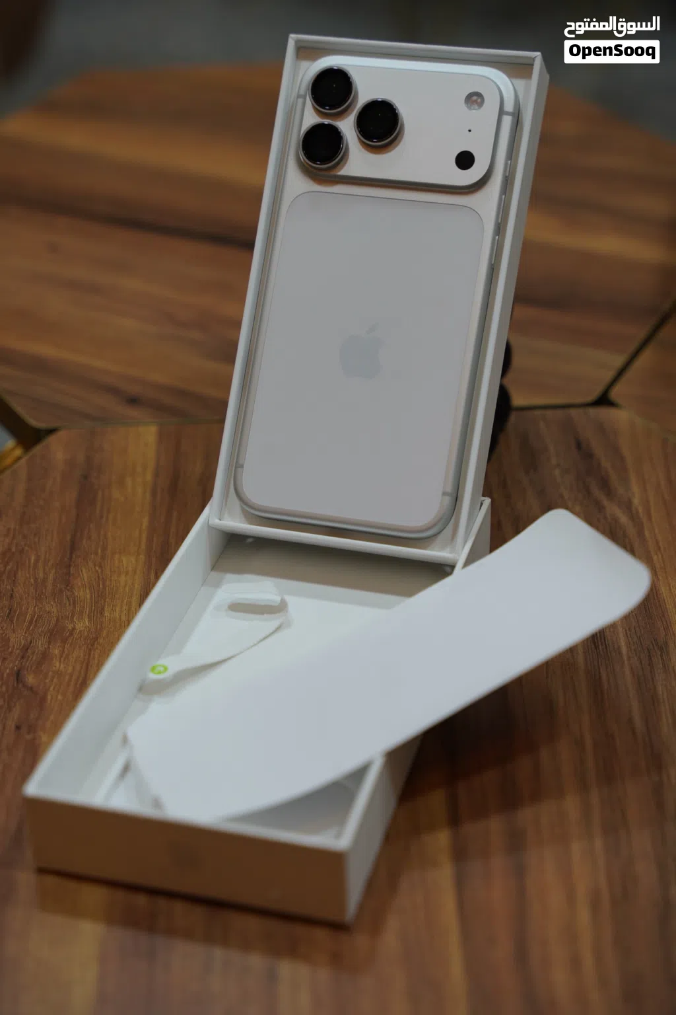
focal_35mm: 70
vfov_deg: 28.8
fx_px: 1972
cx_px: 338
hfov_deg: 19.5
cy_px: 508
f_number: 4
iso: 500
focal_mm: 70
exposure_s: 1/160
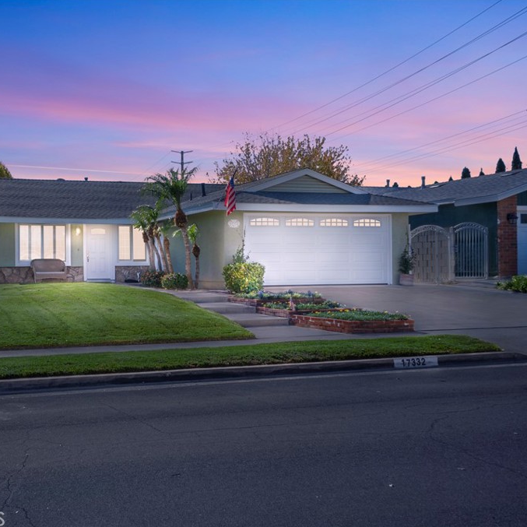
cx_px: 141
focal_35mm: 45
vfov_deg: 37.6
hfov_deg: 36.8
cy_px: 264
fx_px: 775
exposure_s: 1/30
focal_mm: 35
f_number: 22
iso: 50
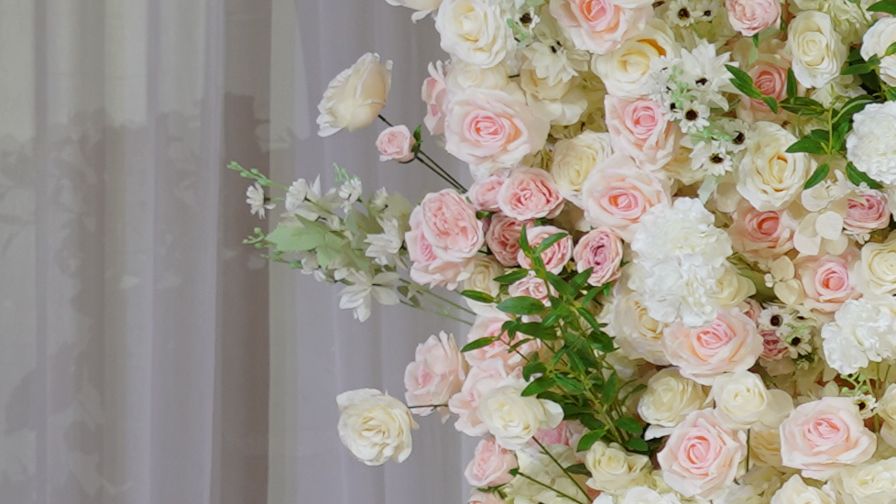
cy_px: 662
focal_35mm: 315
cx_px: 2607
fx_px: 7483
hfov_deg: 6.3
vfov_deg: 3.8
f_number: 5
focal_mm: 49
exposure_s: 1/25
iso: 100
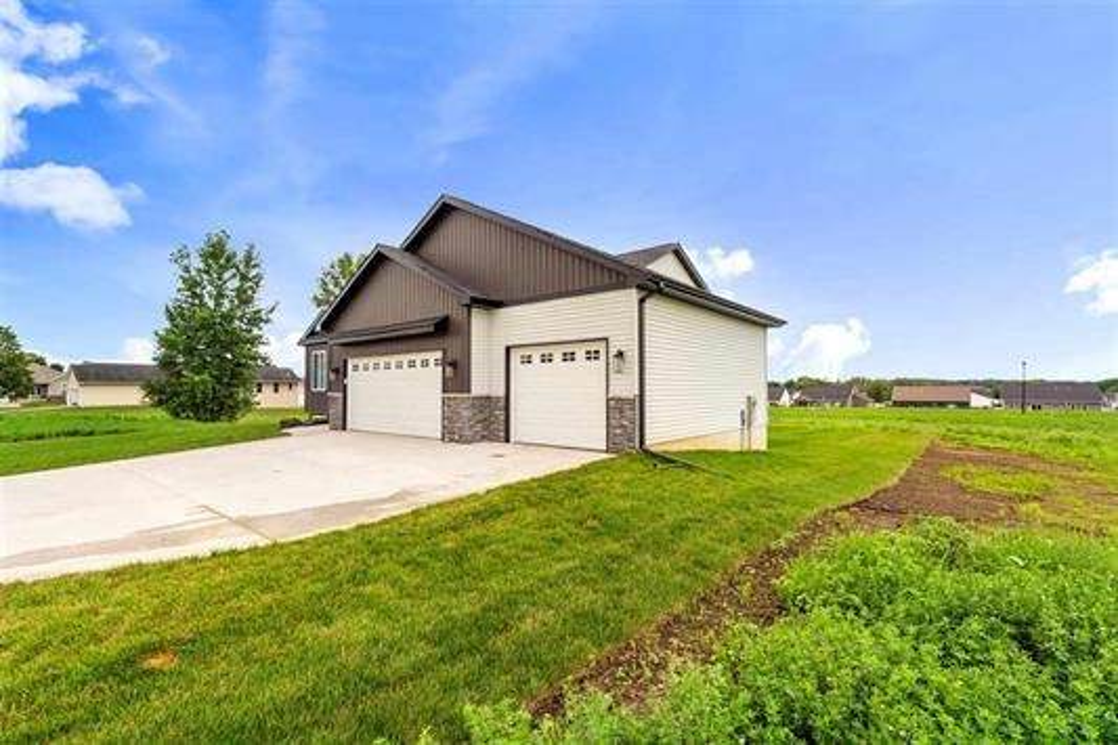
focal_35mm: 16
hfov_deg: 95.0
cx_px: 559
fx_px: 512
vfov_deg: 72.0
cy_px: 372
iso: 250
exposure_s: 1/80
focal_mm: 16.5
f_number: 9
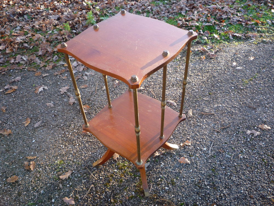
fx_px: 237
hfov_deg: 60.0
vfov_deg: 46.8
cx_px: 137
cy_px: 103
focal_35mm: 30
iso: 100
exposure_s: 1/60
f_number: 3.3
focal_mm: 5.2
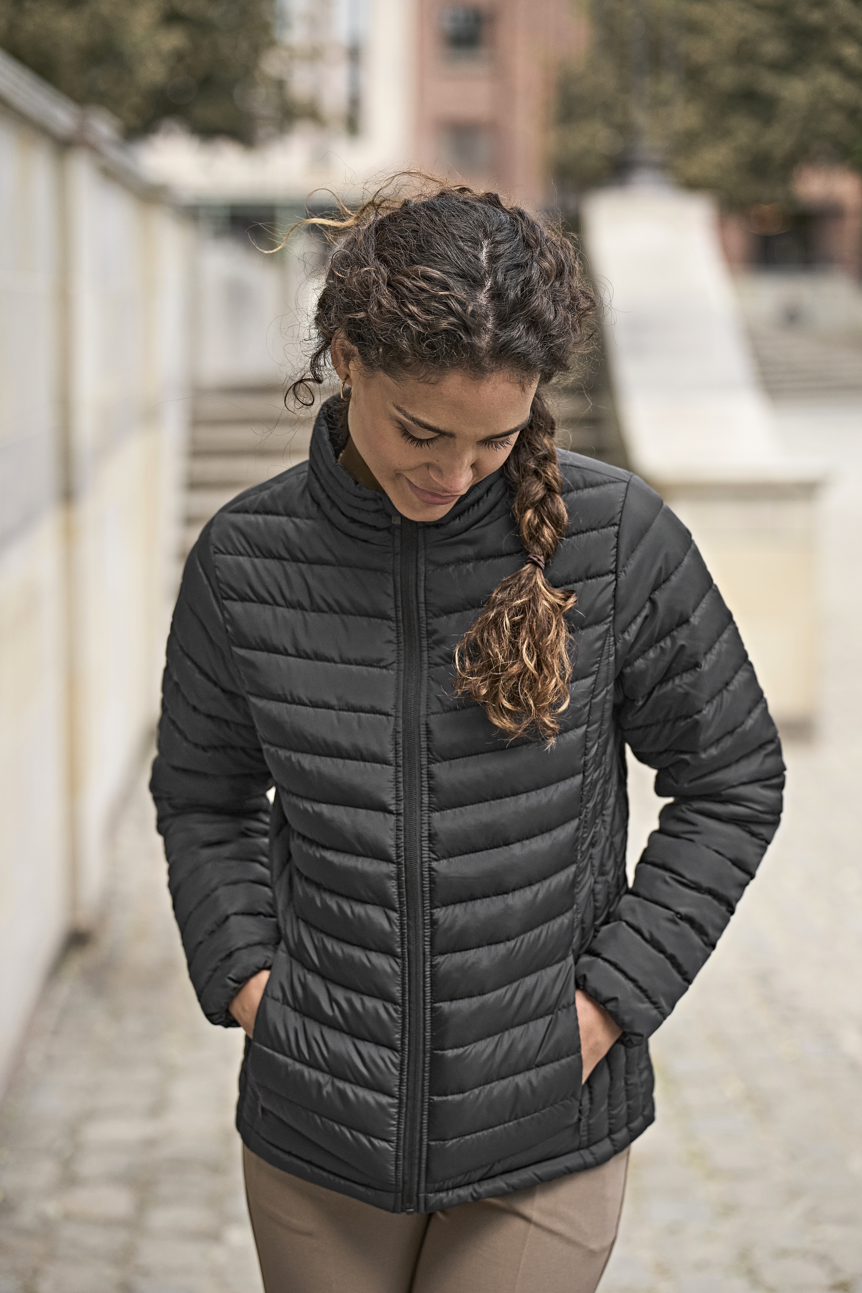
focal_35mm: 78
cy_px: 646
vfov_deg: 26.0
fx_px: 2801
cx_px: 431
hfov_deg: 17.5
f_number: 2.8
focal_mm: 78
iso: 1000
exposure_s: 1/4000
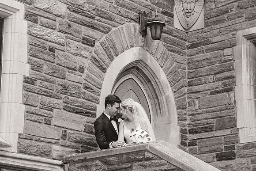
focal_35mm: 120
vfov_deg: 11.4
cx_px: 128
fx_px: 853
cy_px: 86
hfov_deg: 17.1
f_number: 5.6
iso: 800
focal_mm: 120
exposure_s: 1/500
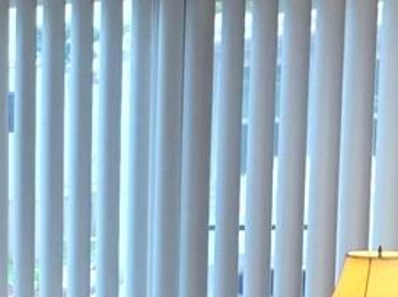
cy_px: 360
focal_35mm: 135
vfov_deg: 10.8
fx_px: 1550
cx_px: -309
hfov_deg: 13.2
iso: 64
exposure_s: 1/120
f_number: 1.8
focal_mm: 5.4
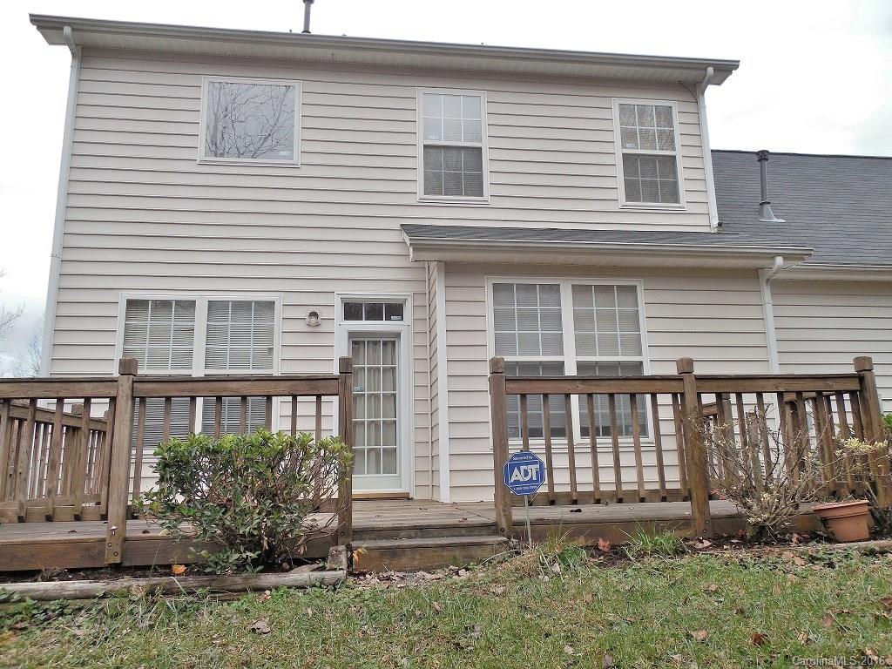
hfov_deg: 69.4
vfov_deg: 54.9
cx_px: 446
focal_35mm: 25
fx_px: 644
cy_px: 334
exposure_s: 1/80
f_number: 3.3
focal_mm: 4.5
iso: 125
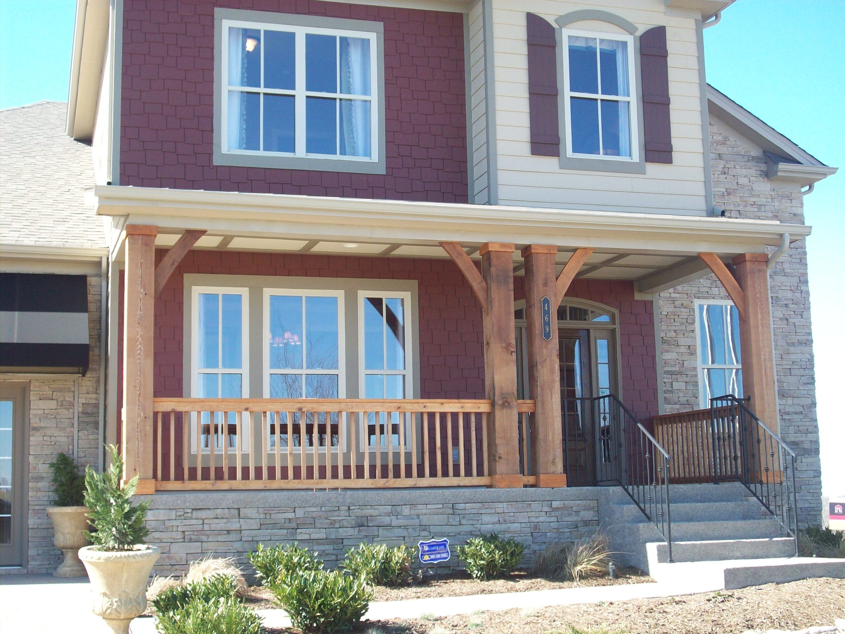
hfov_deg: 35.5
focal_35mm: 54
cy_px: 317
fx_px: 1318
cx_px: 422
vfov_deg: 27.0
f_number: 3.4
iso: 80
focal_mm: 9
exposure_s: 1/218
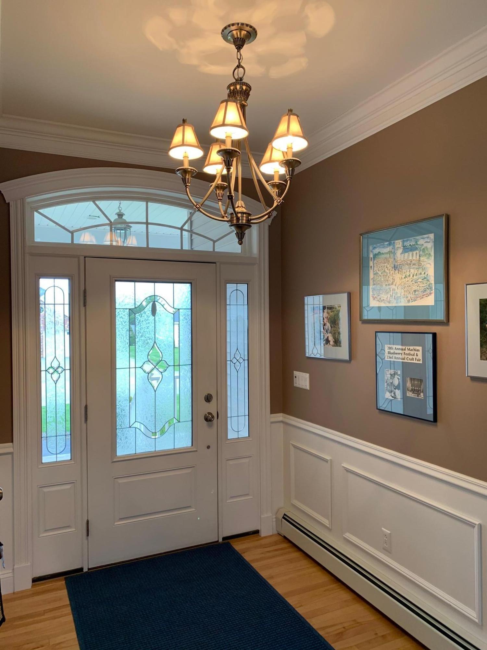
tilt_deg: +0.6
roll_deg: +0.2
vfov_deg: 67.3
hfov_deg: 53.1
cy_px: 325
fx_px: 488
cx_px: 244
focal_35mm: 26
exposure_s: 1/120
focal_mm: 4.25
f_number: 1.8
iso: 80
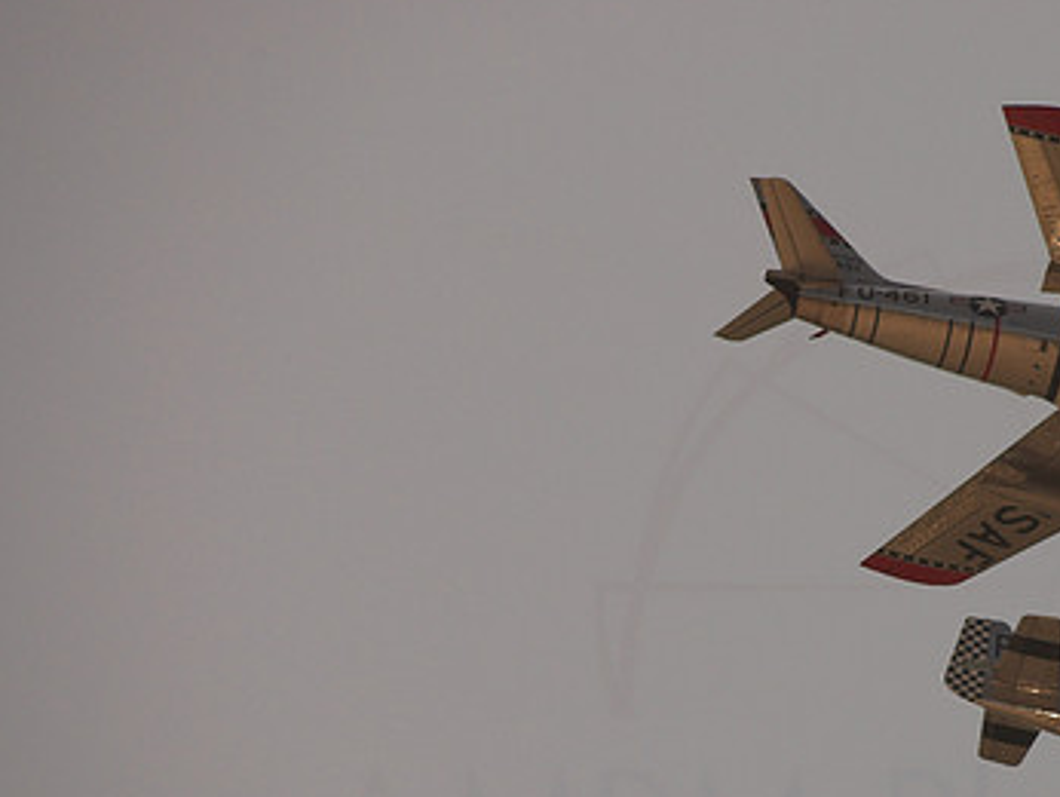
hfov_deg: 2.0
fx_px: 31041
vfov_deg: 1.5
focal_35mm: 1013
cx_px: 861
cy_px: 518
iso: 200
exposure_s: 1/1000
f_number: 10
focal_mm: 420
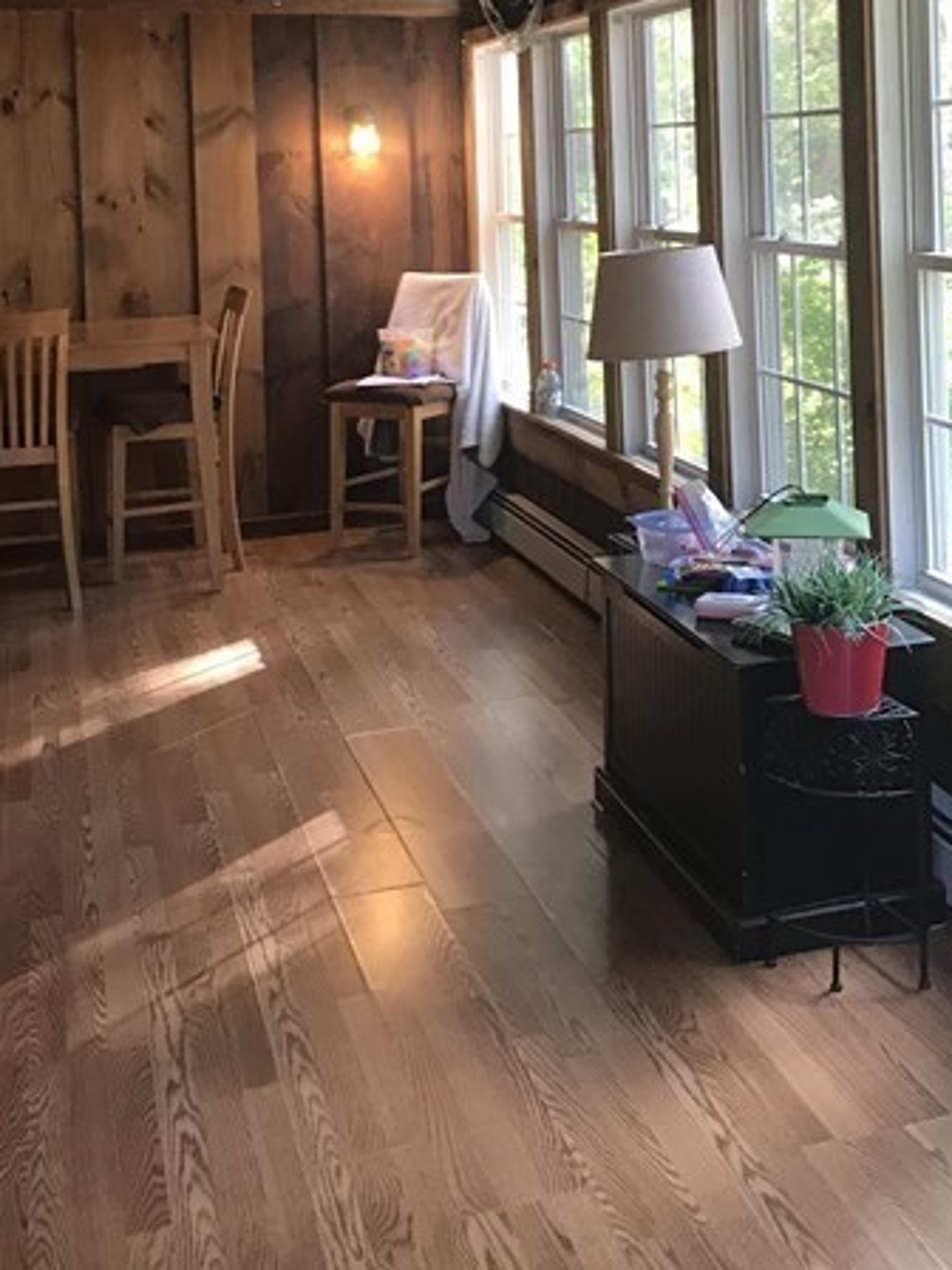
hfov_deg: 29.7
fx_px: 1760
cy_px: 286
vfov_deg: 38.4
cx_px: 742
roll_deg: +0.6
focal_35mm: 48
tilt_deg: -1.4
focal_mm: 3.99
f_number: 1.8
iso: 32
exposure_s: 1/30
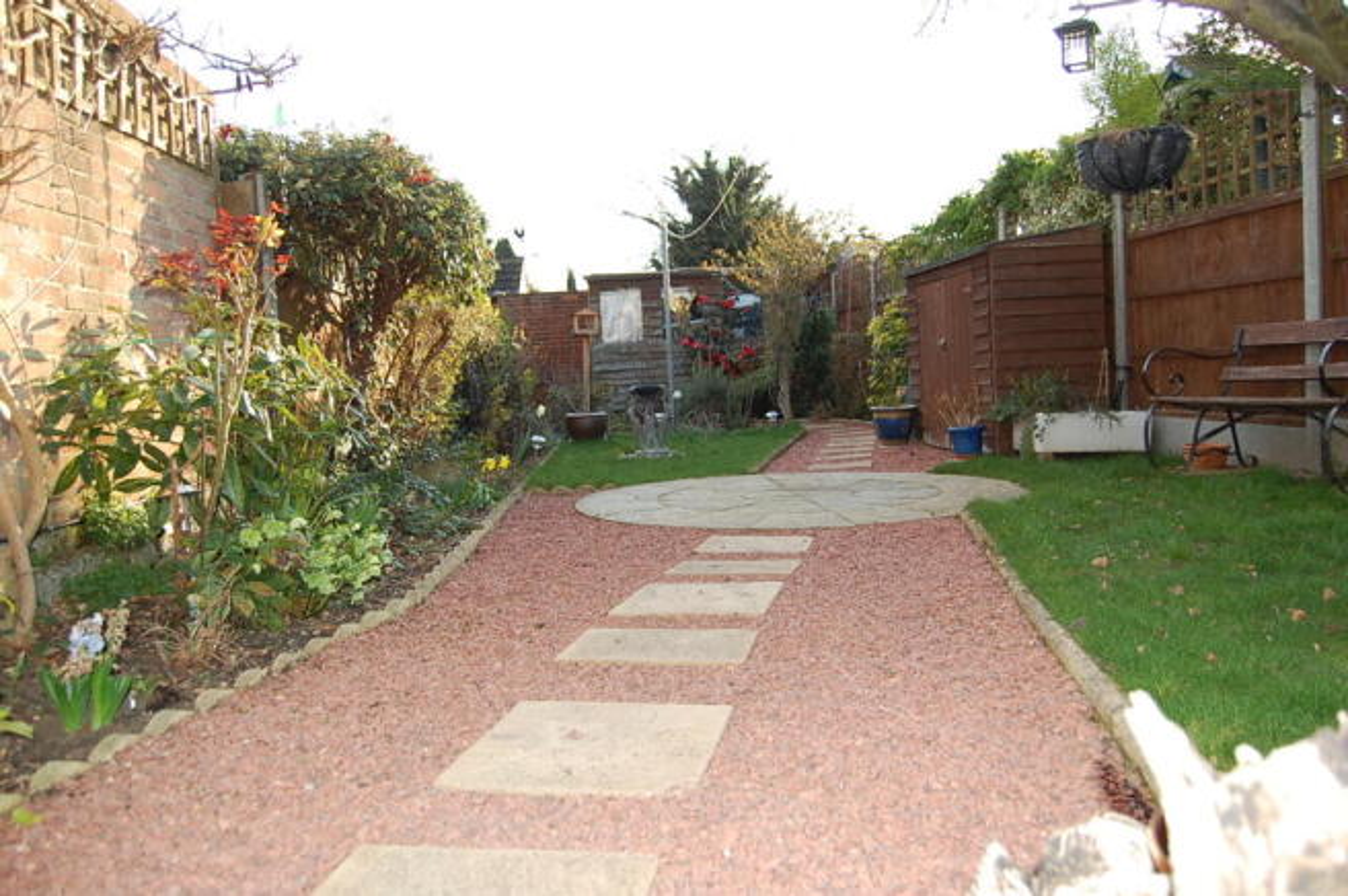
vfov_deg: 47.8
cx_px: 674
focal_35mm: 27
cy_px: 448
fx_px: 1010
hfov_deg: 67.4
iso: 400
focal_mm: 18
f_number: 3.5
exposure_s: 1/500
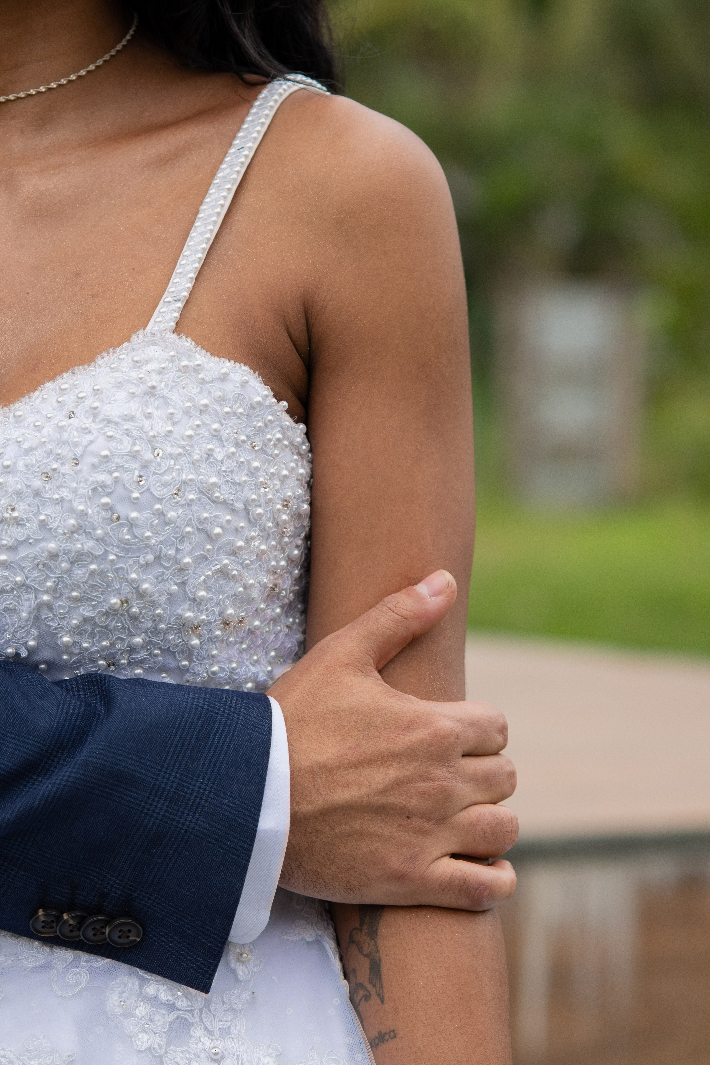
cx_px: 355
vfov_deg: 16.1
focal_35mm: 128
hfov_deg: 10.8
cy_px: 532
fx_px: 3772
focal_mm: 85
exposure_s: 1/320
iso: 500
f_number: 4.5
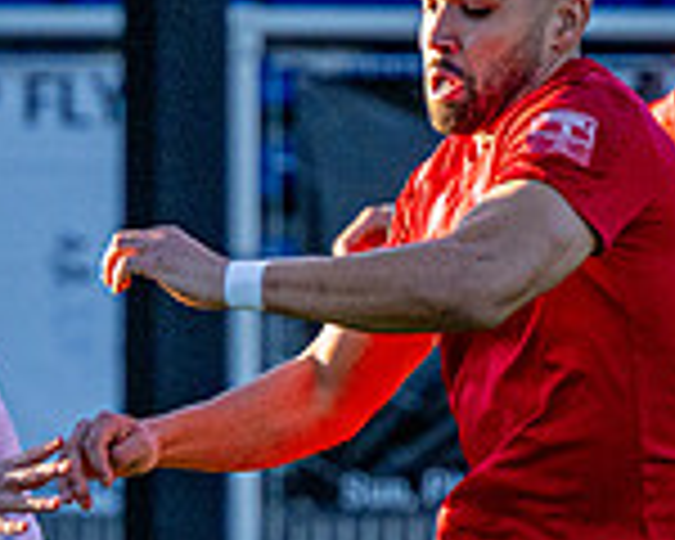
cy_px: 891
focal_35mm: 1149
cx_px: 4
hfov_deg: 1.7
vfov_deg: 1.3
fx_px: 22954
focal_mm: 195
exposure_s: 1/3200
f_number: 4
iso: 400
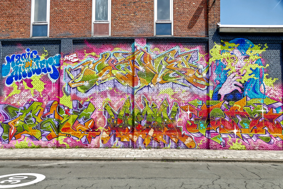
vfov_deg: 43.6
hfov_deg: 61.9
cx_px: 142
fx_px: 236
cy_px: 94
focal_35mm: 30
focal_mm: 10.8
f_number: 3
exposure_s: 1/1600
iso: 125
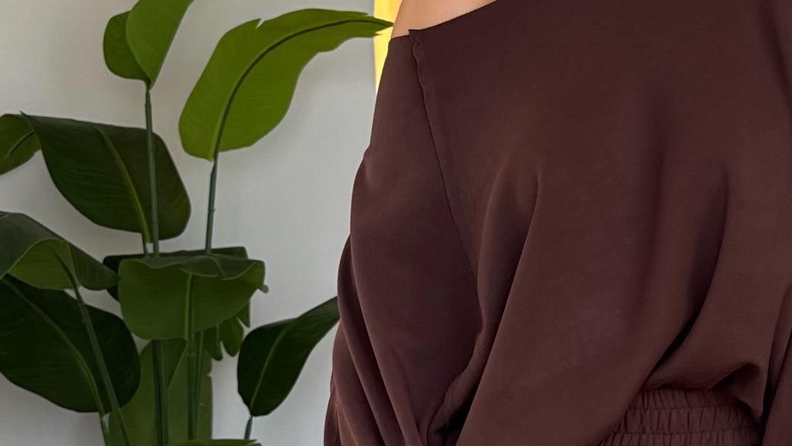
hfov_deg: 21.5
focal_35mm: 96
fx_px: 2016
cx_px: 764
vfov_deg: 12.4
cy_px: 482
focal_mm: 6.76
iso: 50
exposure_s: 1/121
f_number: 1.78
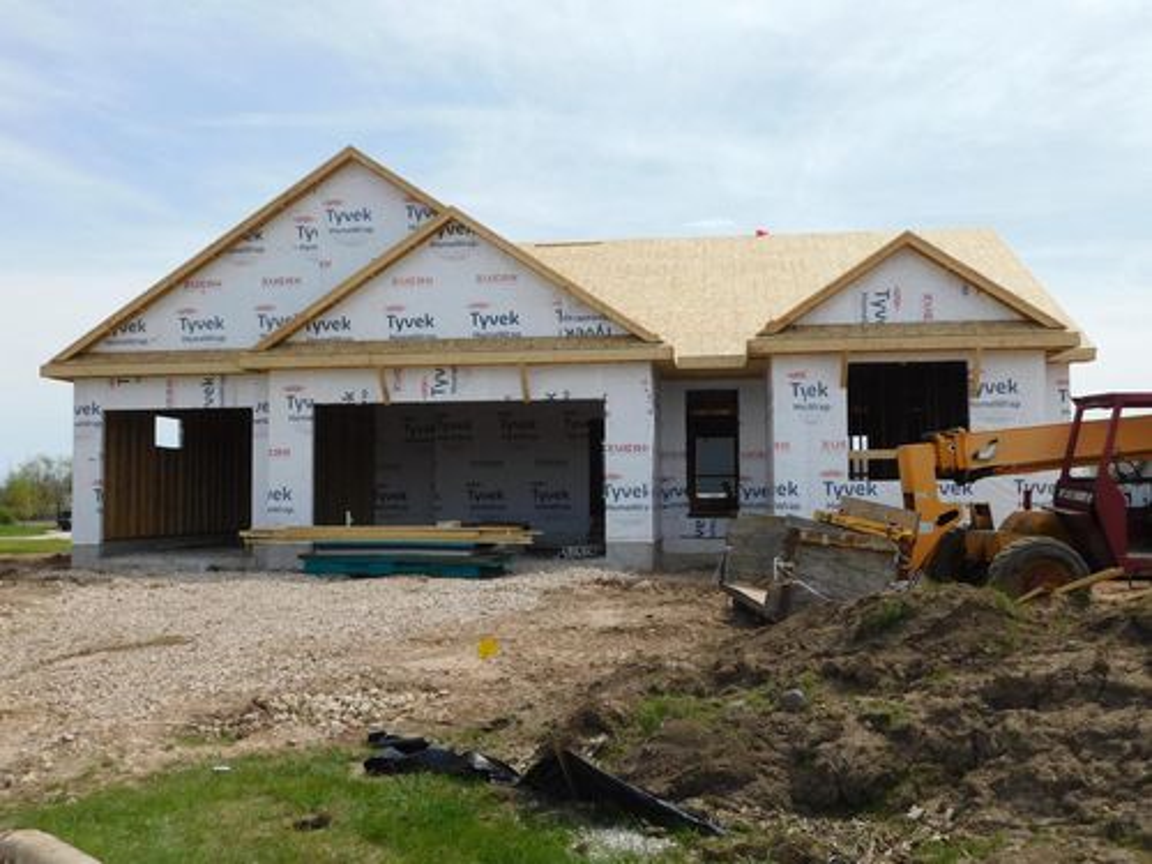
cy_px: 432
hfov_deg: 51.4
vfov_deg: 39.7
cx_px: 576
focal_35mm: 36
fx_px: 1198
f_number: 3.5
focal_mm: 6.3
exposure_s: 1/1250
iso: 125
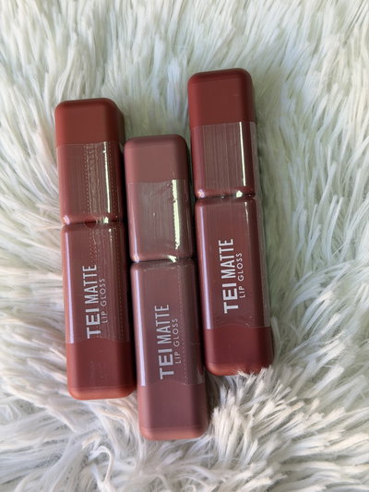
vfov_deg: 39.6
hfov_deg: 30.3
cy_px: 246
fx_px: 682
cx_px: 184
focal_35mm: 48
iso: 64
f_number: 1.78
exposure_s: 1/121
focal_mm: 6.76
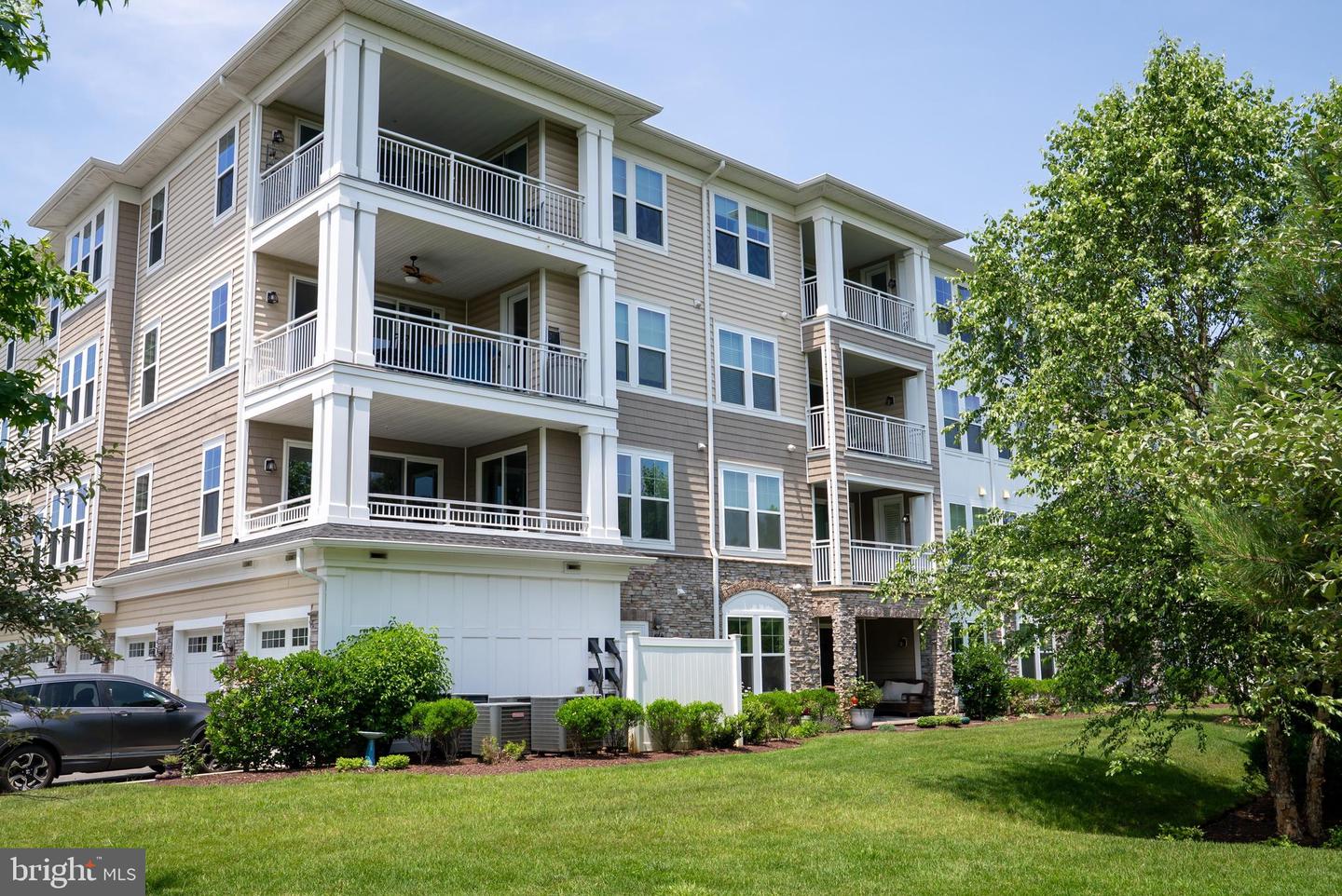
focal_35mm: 30
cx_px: 671
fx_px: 1119
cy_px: 448
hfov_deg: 61.9
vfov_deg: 43.7
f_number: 9
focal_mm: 30
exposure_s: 1/125
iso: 80
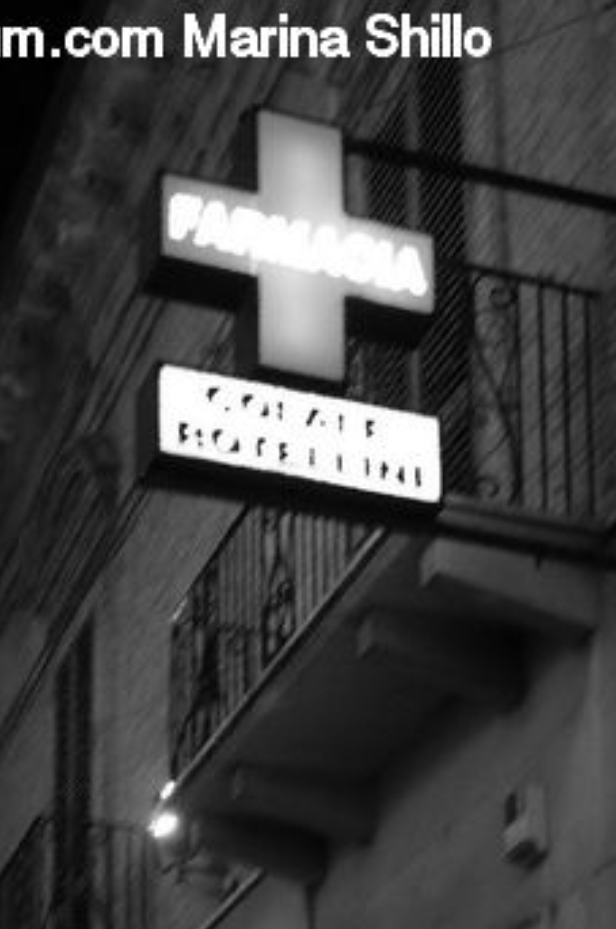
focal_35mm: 79
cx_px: 289
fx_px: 2034
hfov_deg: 17.2
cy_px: 1195
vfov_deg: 23.0
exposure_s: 1/3
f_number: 3.8
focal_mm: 20
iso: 200
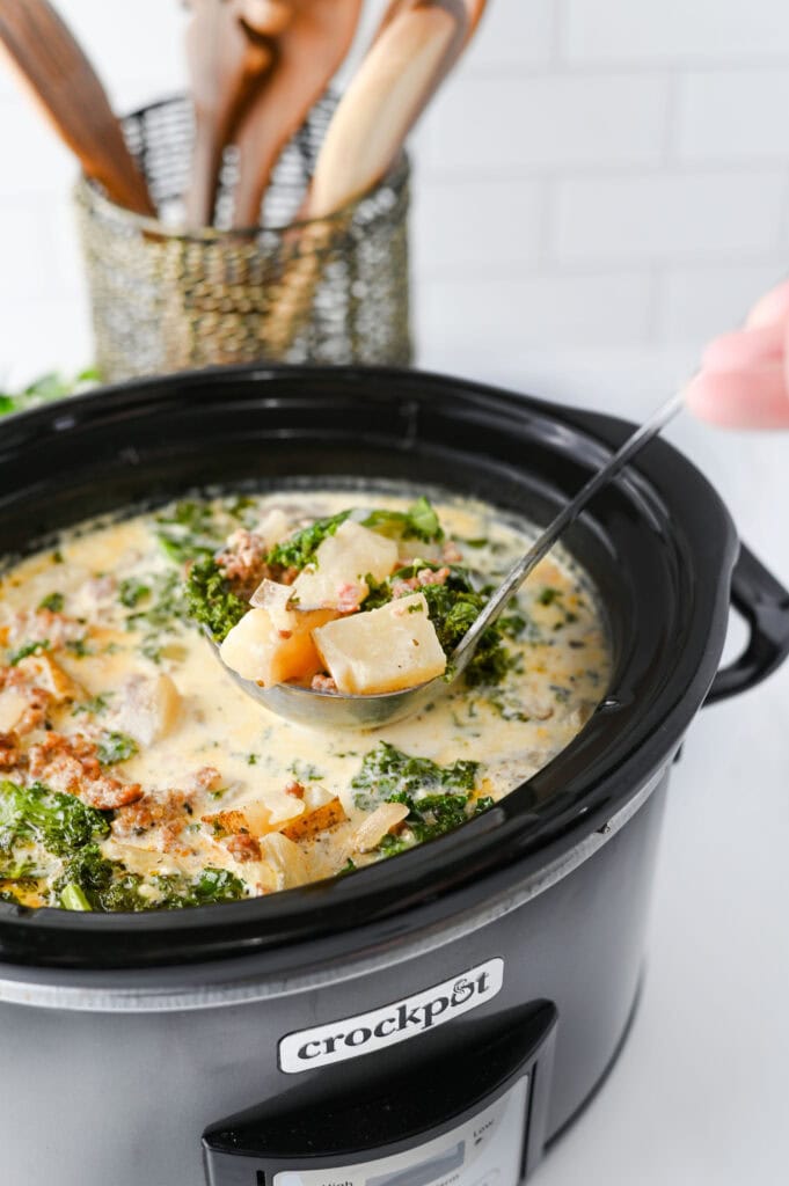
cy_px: 593
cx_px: 394
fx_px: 1646
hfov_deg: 26.9
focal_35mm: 50
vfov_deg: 39.6
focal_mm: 50
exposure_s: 1/100
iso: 400
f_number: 4
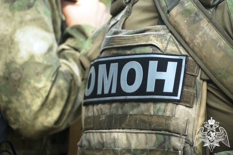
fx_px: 1311
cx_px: 116
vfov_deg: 6.8
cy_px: 78
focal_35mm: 202
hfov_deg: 10.2
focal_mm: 135
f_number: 5.6
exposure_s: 1/250
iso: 200
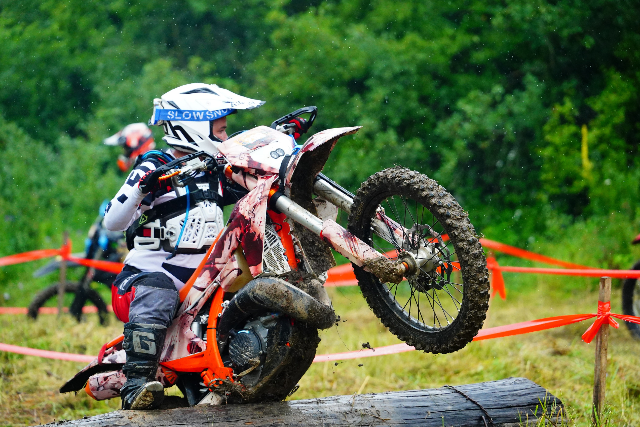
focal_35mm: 147
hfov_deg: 14.0
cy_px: 215
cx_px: 321
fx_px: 2613
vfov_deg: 9.3
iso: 5000
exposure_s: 1/2000
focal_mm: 146
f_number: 4
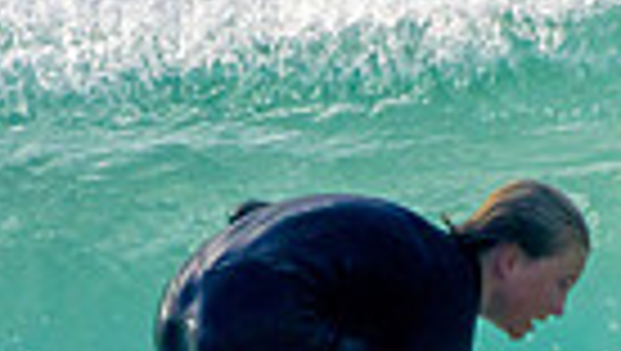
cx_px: 612
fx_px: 72636
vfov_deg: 0.3
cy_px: 430
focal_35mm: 4406
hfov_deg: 0.5
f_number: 11
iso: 1250
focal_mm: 1000
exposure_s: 1/2000
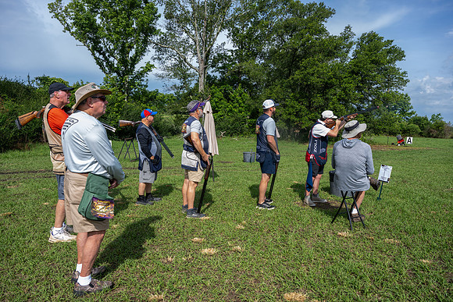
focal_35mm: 24
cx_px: 226
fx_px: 302
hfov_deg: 73.7
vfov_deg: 53.2
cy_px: 151
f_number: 6.3
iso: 64
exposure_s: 1/100
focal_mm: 24
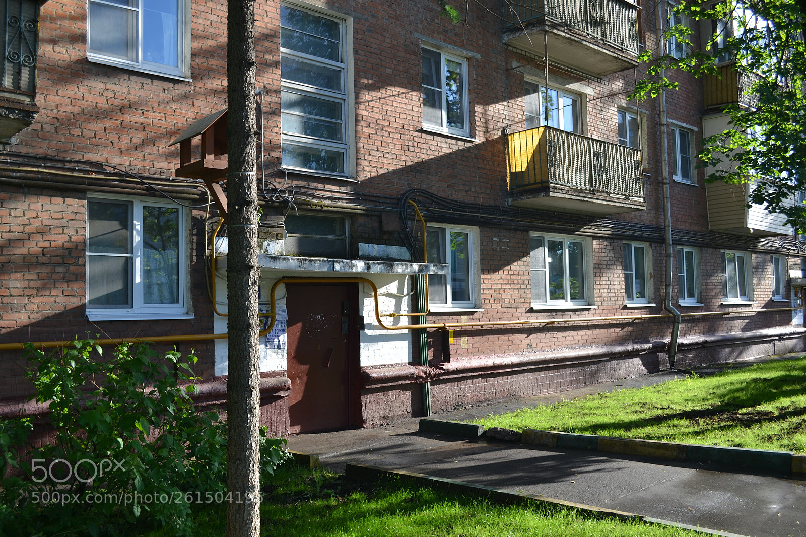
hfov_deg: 57.2
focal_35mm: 33
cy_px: 268
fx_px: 739
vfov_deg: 40.0
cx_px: 403
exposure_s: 1/125
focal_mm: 22
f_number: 5.6
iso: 100
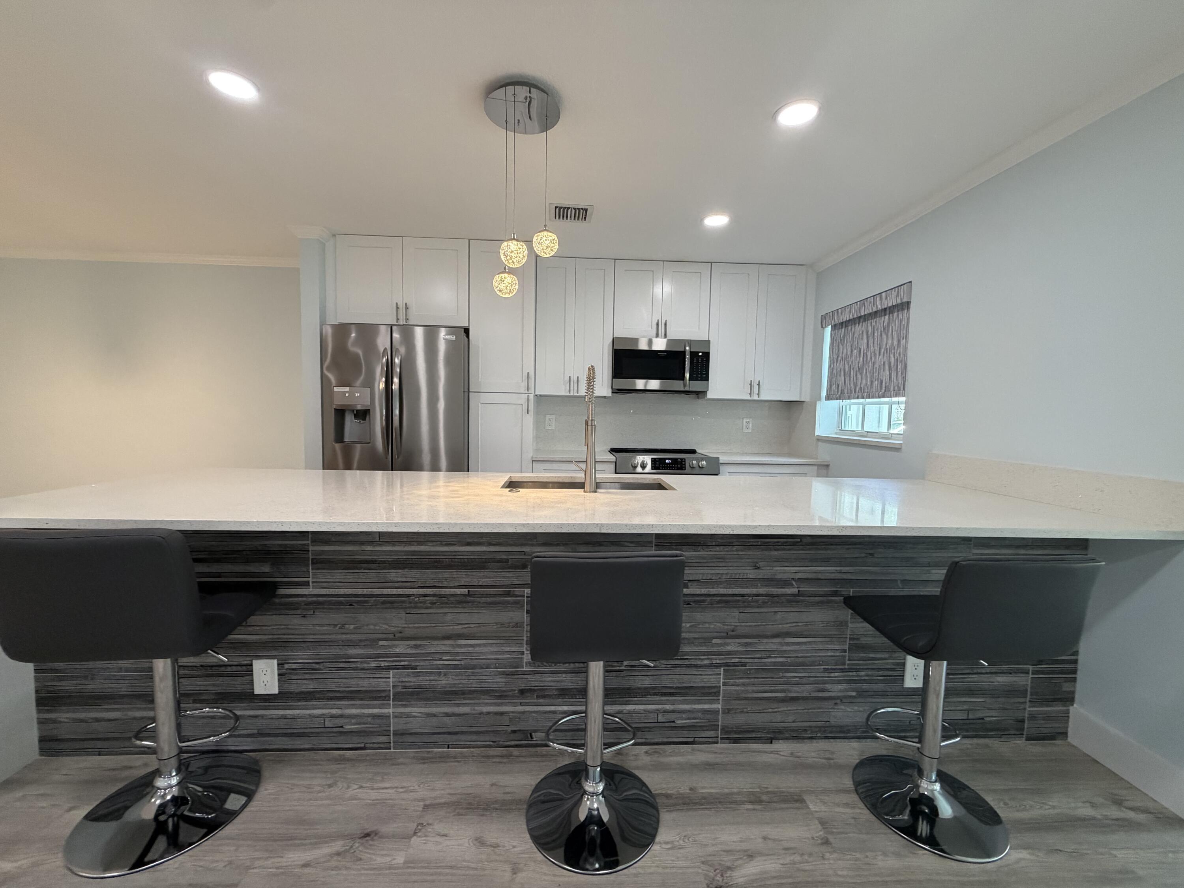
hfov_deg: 102.1
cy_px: 444
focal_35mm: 14
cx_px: 592
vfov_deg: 85.7
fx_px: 479
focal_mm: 2.22
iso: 320
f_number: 2.2
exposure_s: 1/120
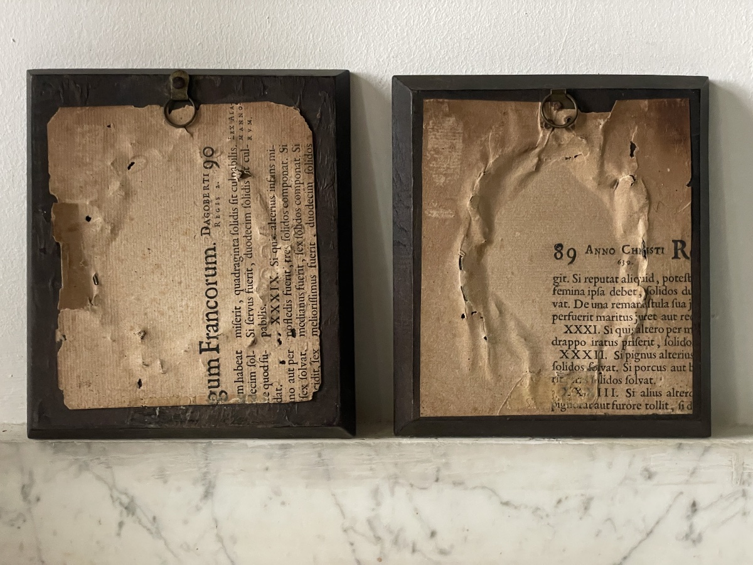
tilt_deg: -7.1
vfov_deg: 28.0
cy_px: 282
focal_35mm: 52
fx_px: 1131
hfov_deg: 36.8
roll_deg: +0.8
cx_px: 376
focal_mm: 6
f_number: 2
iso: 1000
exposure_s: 1/40
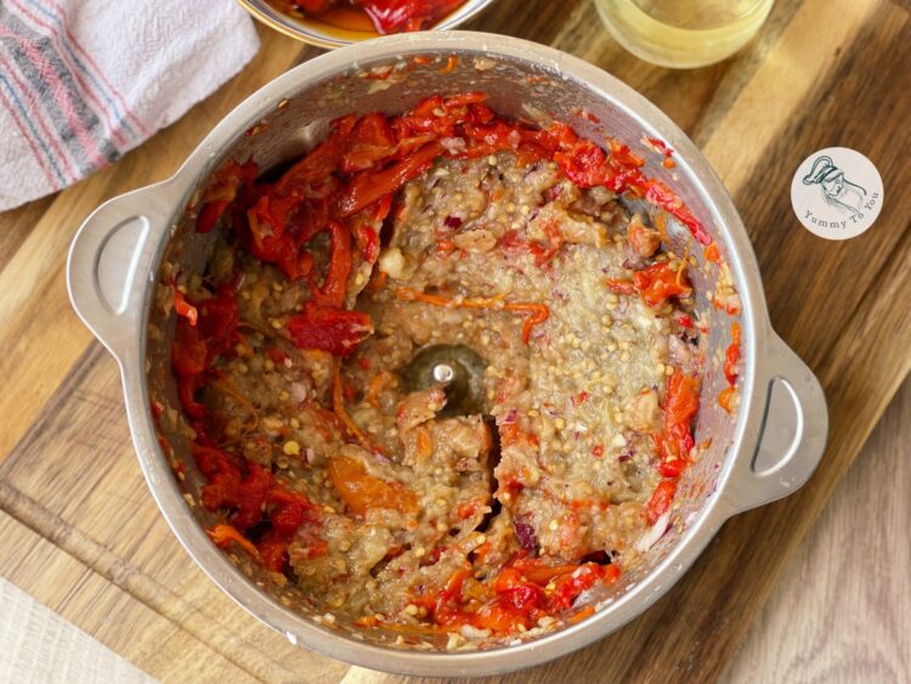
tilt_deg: -82.8
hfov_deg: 30.3
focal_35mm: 64
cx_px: 456
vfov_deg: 22.9
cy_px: 342
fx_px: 1685
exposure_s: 1/121
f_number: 2.2
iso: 32
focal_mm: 7.5
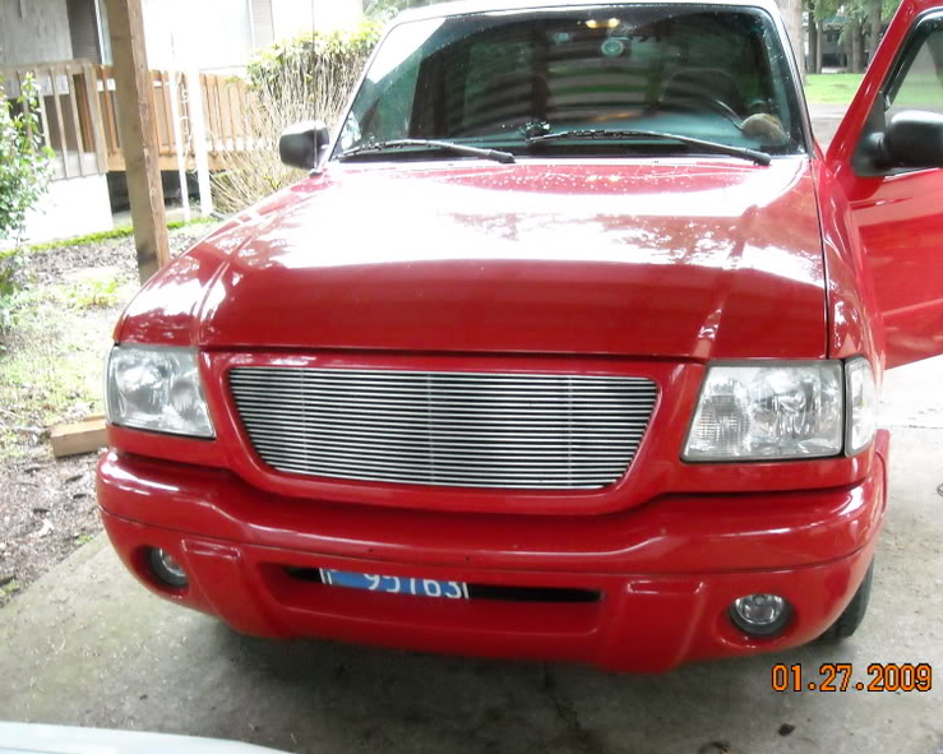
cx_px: 464
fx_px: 1033
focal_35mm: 37
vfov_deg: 40.1
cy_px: 375
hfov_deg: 49.1
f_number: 2.8
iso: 800
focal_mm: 5.7
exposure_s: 1/54
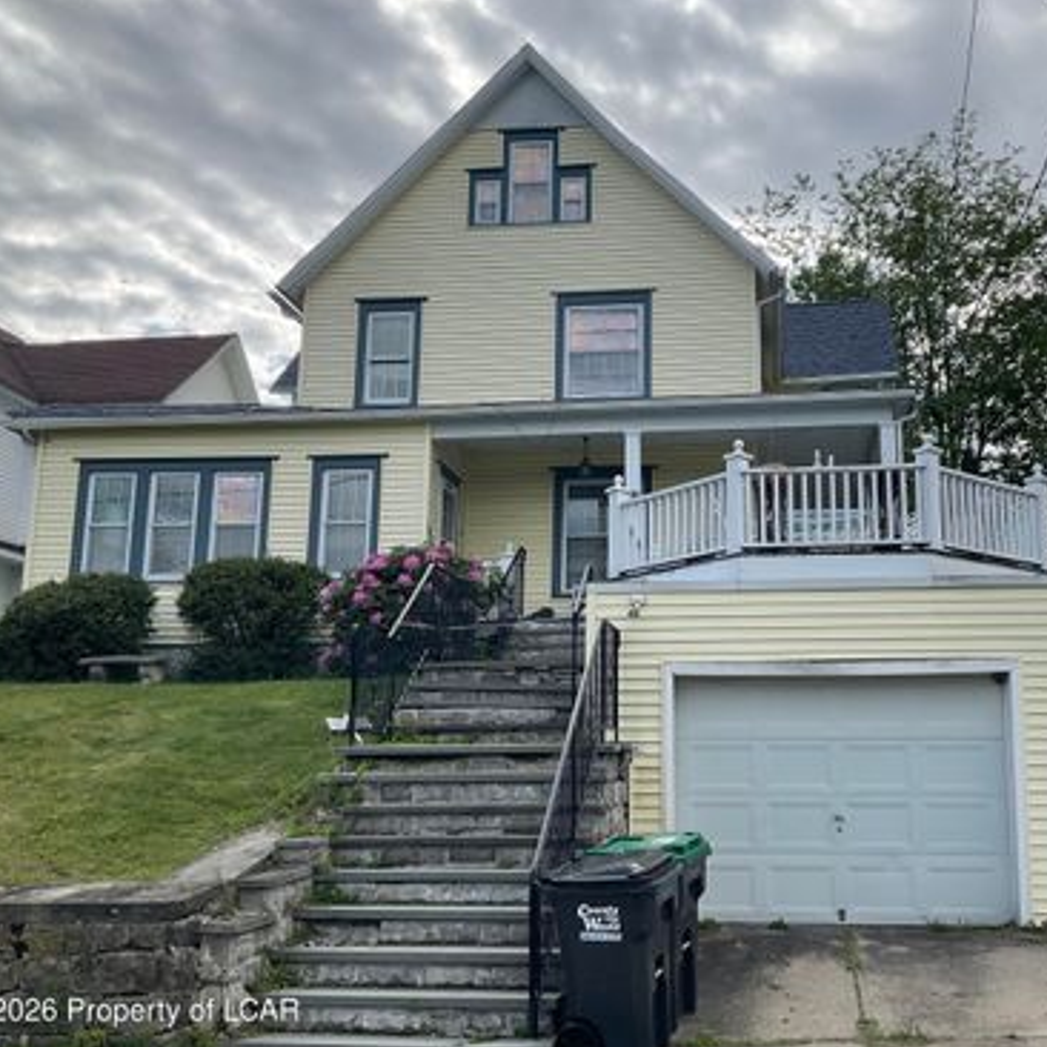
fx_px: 1198
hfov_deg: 46.6
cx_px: 681
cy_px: 522
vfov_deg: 47.2
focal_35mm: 35
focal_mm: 3
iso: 16
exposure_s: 1/1675
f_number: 1.8
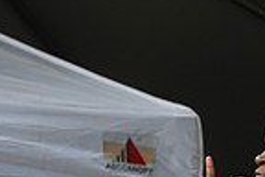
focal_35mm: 625
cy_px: 358
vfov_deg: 2.2
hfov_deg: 3.3
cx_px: 151
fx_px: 4600
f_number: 8
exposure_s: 1/1000
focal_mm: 200
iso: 1600
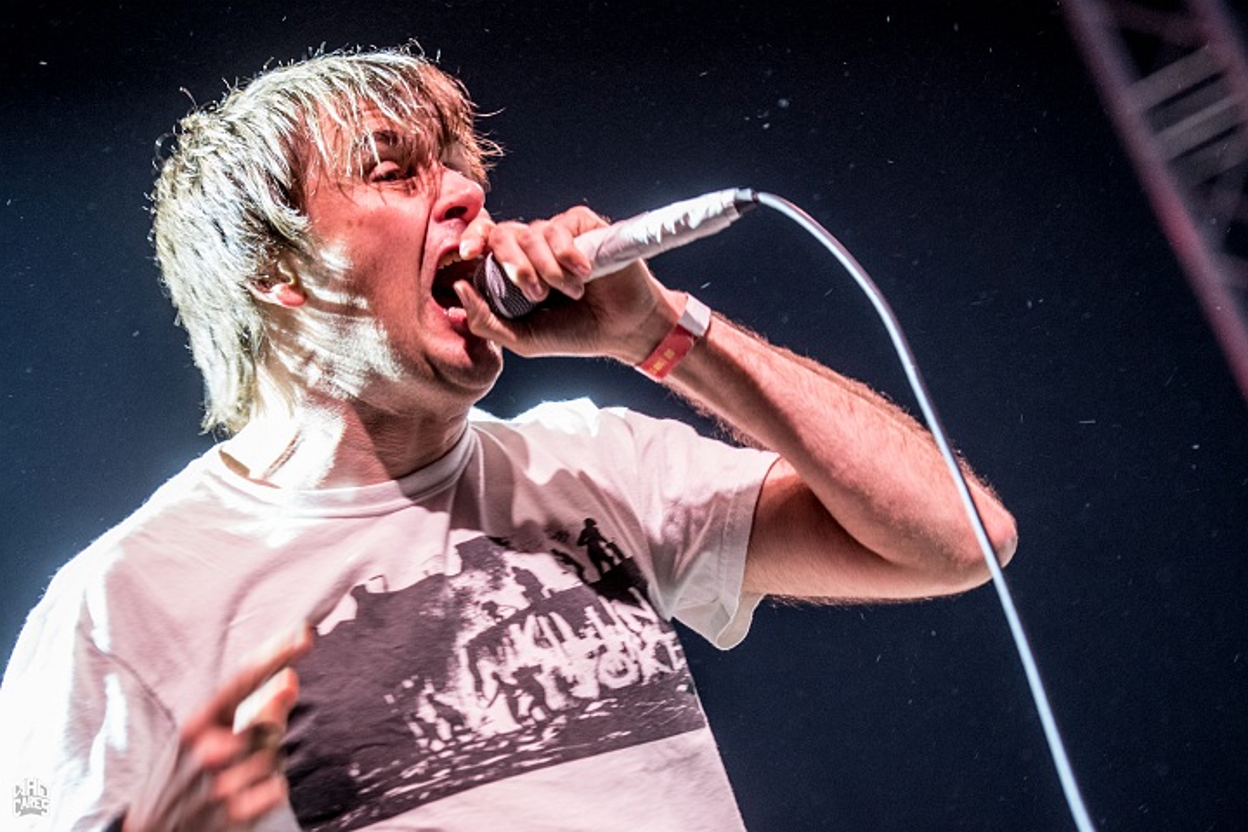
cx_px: 624
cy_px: 416
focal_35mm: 158
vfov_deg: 8.7
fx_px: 5460
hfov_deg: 13.0
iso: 1000
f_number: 2.8
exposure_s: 1/100
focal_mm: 105
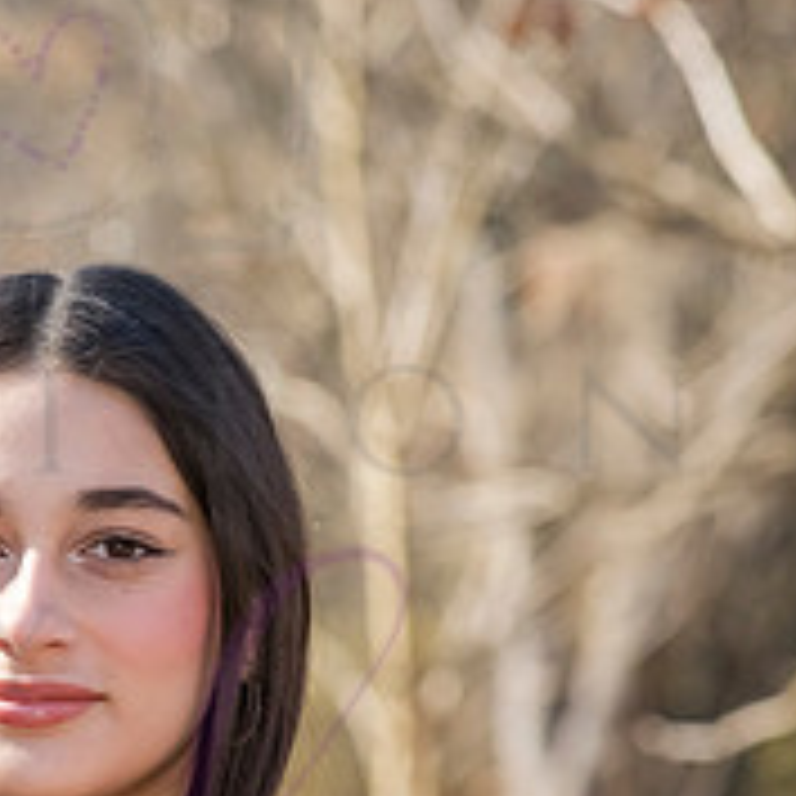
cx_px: 40
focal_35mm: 375
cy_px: 641
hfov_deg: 4.7
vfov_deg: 4.7
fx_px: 9756
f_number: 8
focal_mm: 135
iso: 400
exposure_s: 1/500
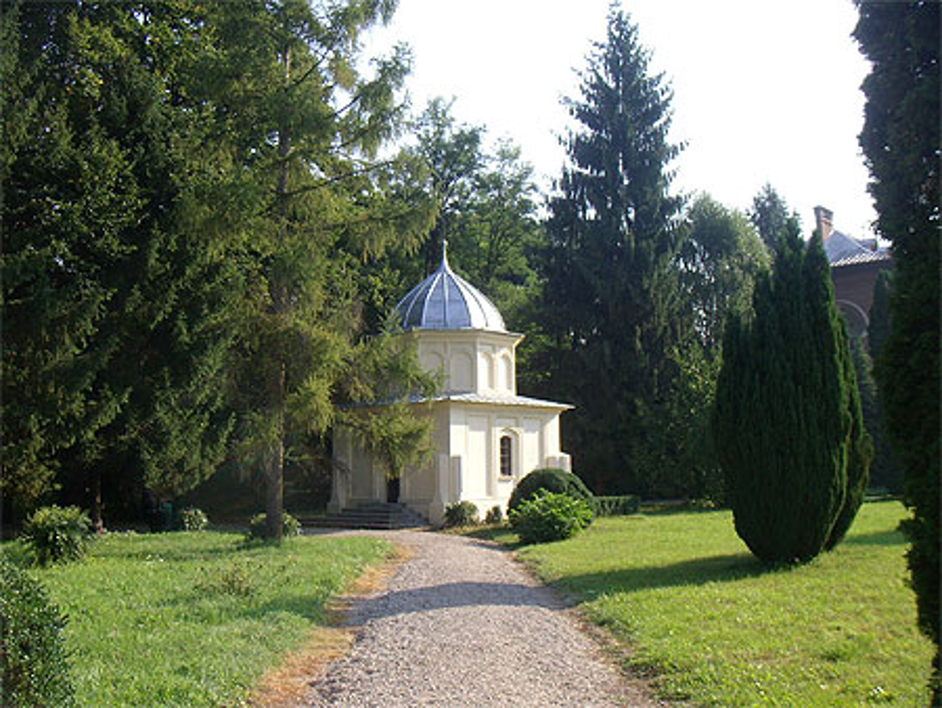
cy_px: 354
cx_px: 471
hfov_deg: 49.0
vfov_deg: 37.8
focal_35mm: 38
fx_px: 1035
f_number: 5.7
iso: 64
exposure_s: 1/167
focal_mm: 6.4
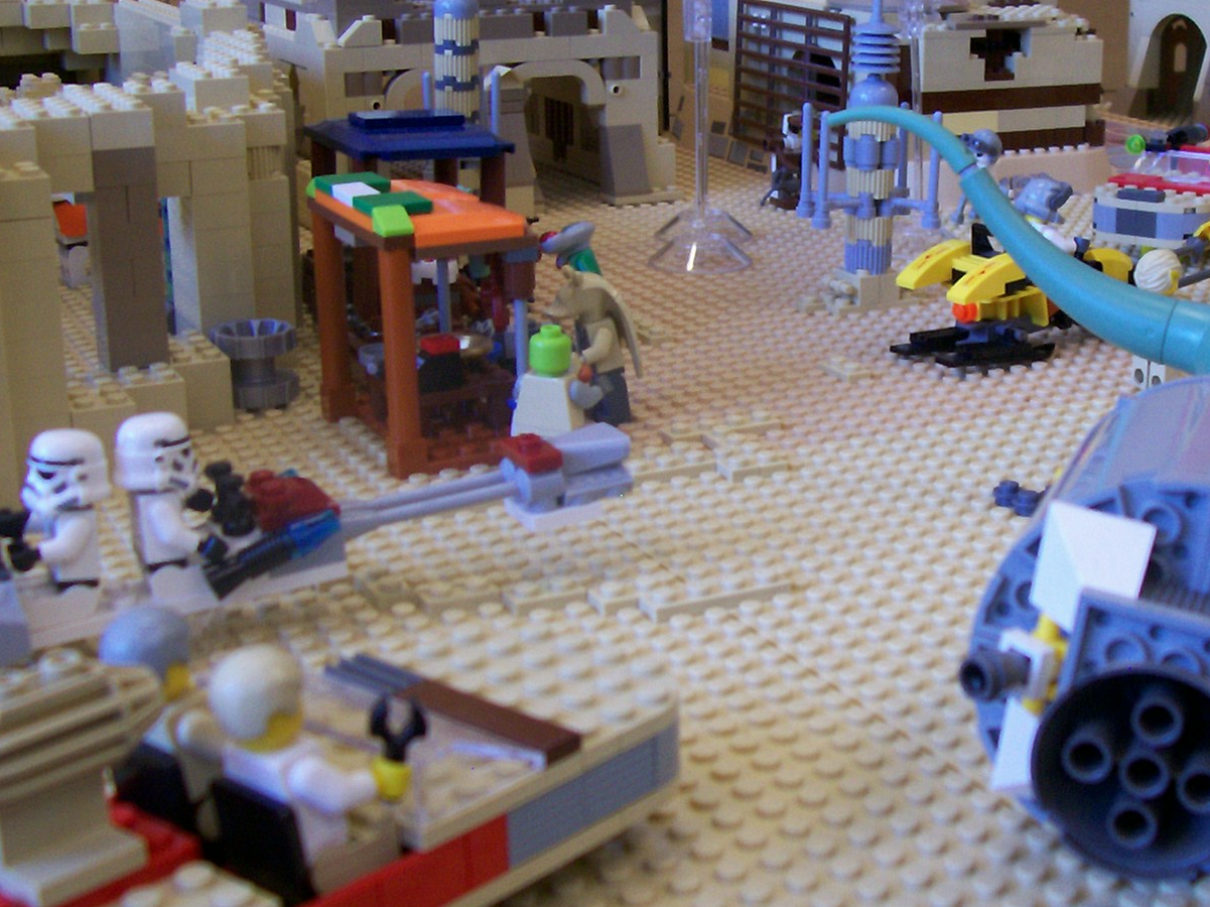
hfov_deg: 32.7
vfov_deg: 25.2
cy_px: 400
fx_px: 2027
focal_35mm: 58
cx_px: 873
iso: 82
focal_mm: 5.6
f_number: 2.7
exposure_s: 1/32
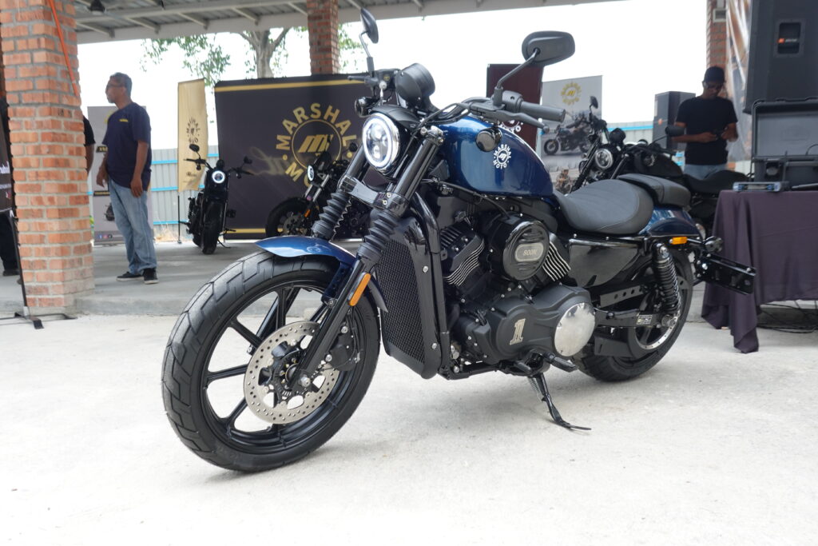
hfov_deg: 57.2
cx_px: 409
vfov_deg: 40.0
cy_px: 273
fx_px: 750
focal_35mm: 33
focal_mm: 12.43
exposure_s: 1/160
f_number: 3.5
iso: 160
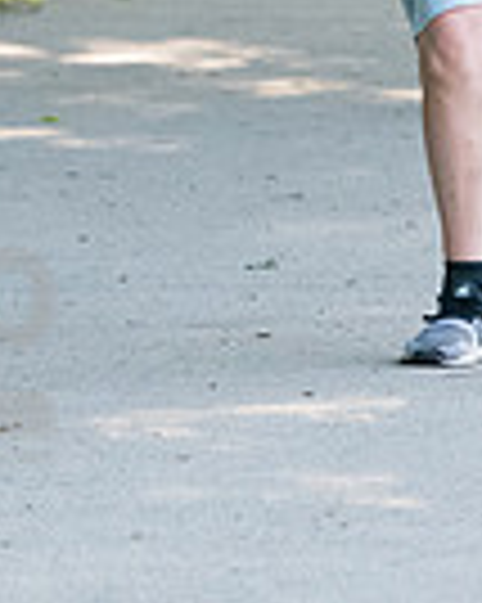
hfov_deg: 1.8
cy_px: -144
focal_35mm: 852
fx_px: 15210
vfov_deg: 2.3
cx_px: 444
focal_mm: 180
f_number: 5.6
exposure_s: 1/1600
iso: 4000
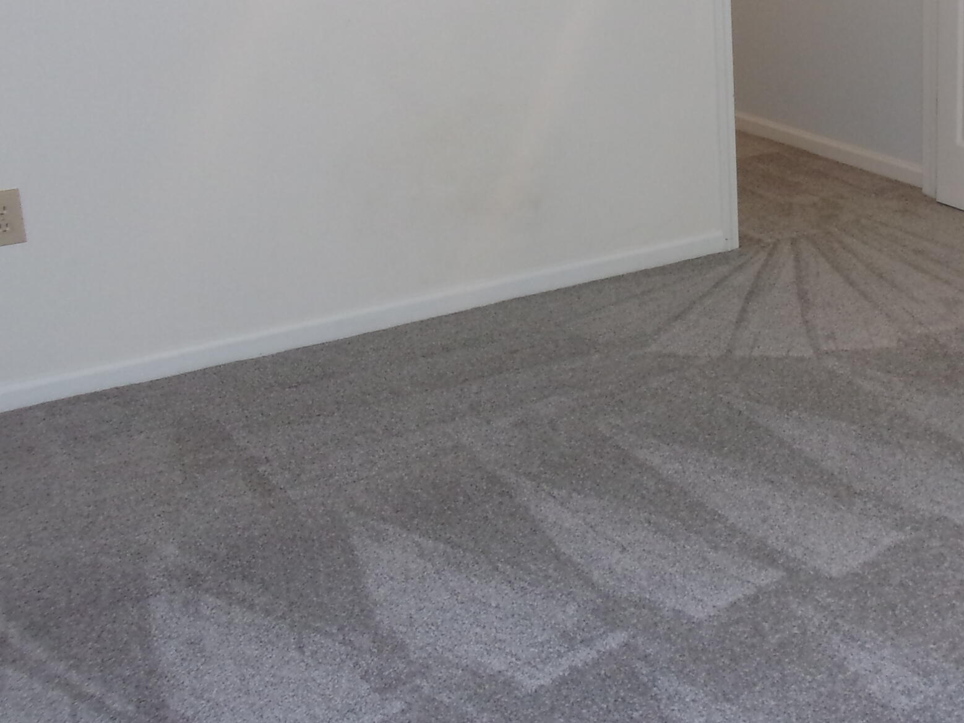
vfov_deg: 27.6
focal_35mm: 52
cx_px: 889
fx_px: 1448
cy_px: 171
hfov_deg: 34.5
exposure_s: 1/34
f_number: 3
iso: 200
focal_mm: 4.9
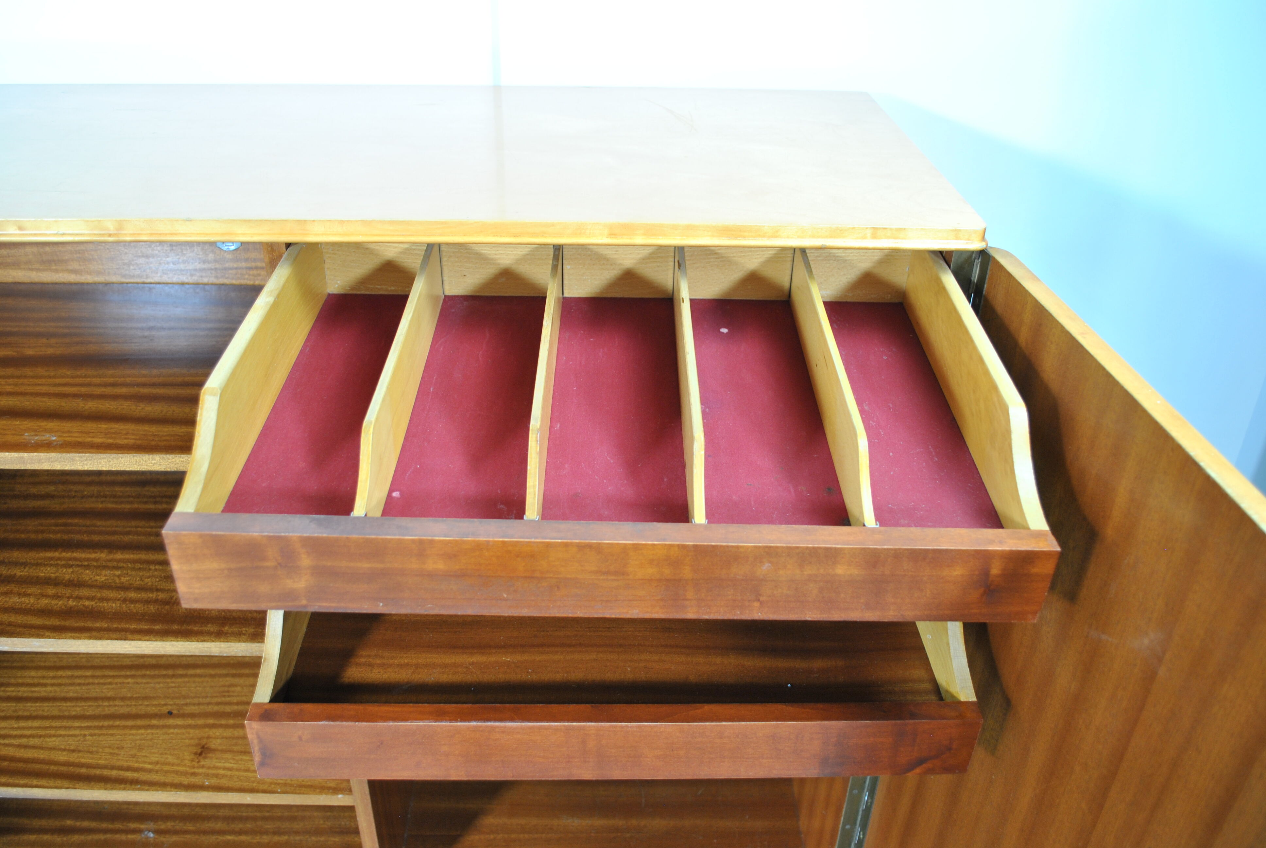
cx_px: 633
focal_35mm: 30
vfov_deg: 43.7
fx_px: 1056
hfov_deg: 61.9
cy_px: 424
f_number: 4.5
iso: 200
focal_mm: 20
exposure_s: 1/15
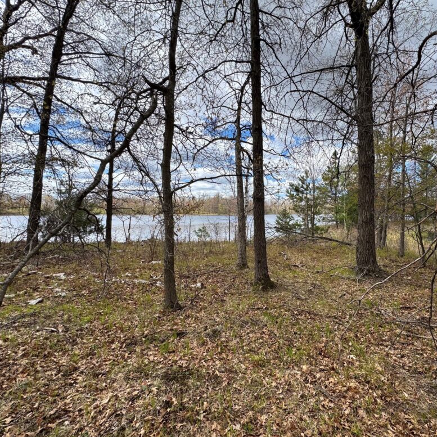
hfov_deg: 82.9
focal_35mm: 17
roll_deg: -0.3
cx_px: 264
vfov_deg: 84.0
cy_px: 214
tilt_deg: -1.6
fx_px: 243
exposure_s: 1/544
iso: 40
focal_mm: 2.22
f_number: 2.2
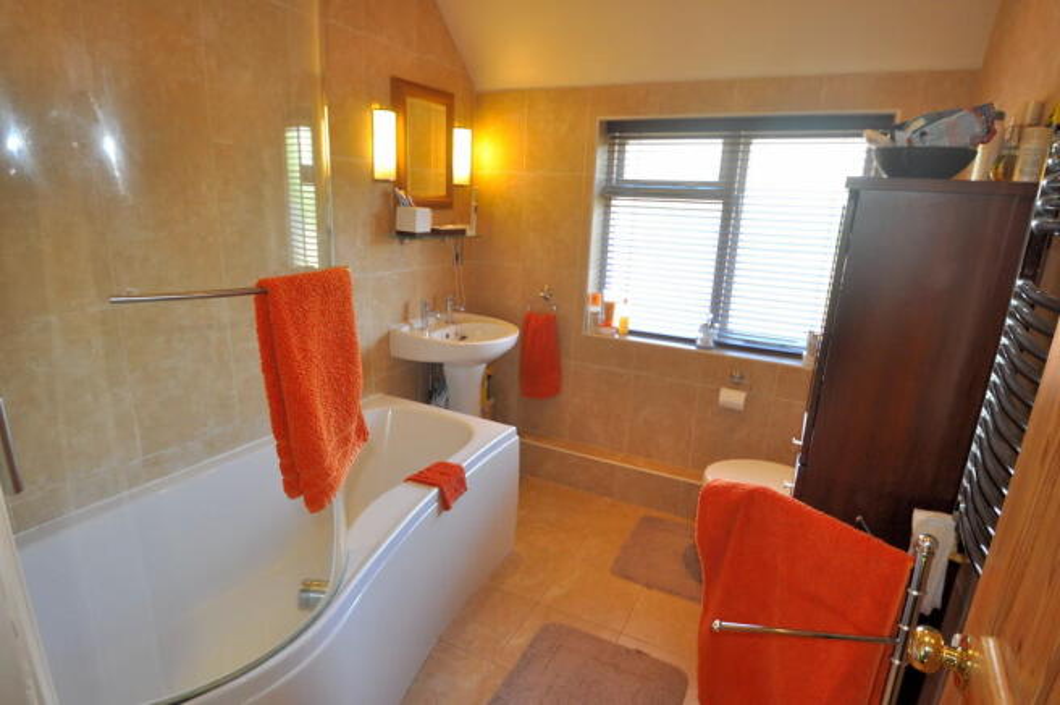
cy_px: 352
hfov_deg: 90.1
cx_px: 530
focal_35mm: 18
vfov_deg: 67.3
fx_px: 529
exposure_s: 1/80
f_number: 3.8
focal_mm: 12
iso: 500
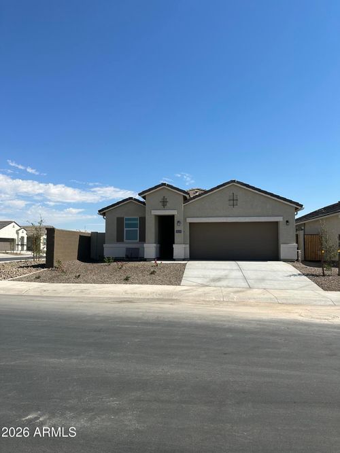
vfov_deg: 71.6
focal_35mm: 24
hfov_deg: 56.8
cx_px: 170
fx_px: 314
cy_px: 226
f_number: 1.78
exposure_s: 1/7042
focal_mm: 6.86
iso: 80
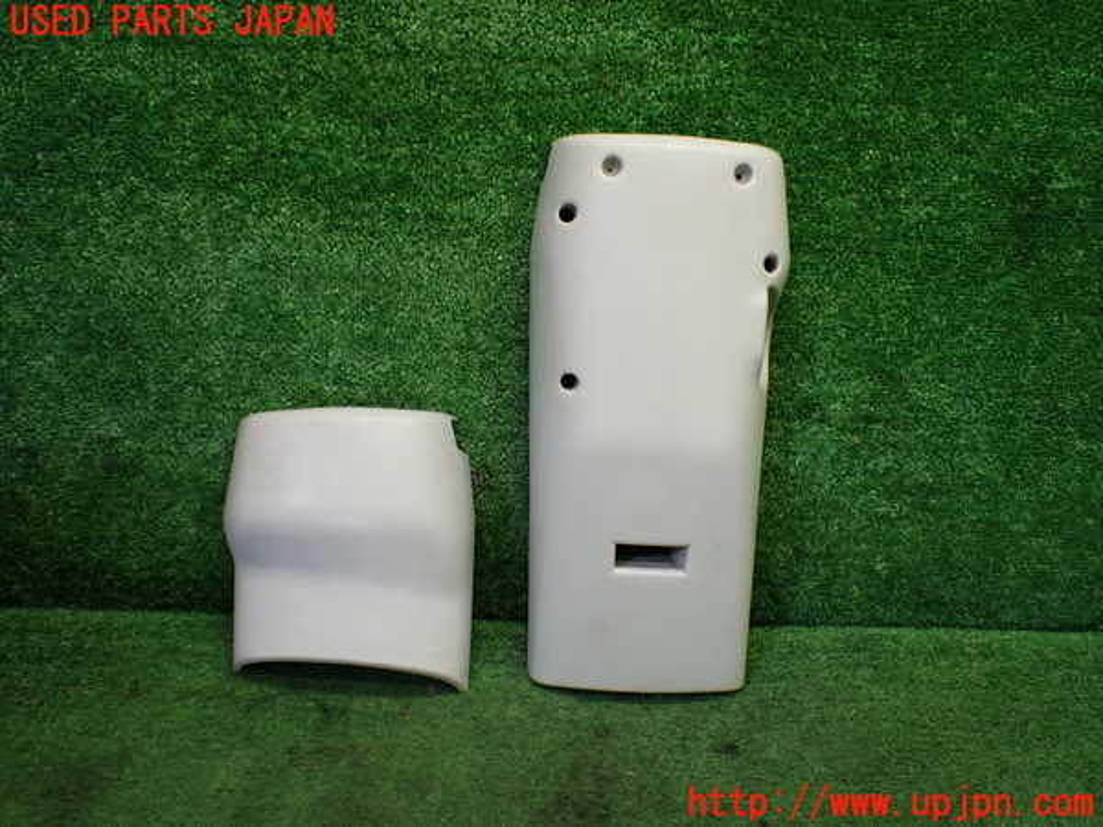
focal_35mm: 30
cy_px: 414
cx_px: 552
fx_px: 956
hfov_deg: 60.0
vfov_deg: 46.8
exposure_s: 1/125
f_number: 2.3
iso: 320
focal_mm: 5.4
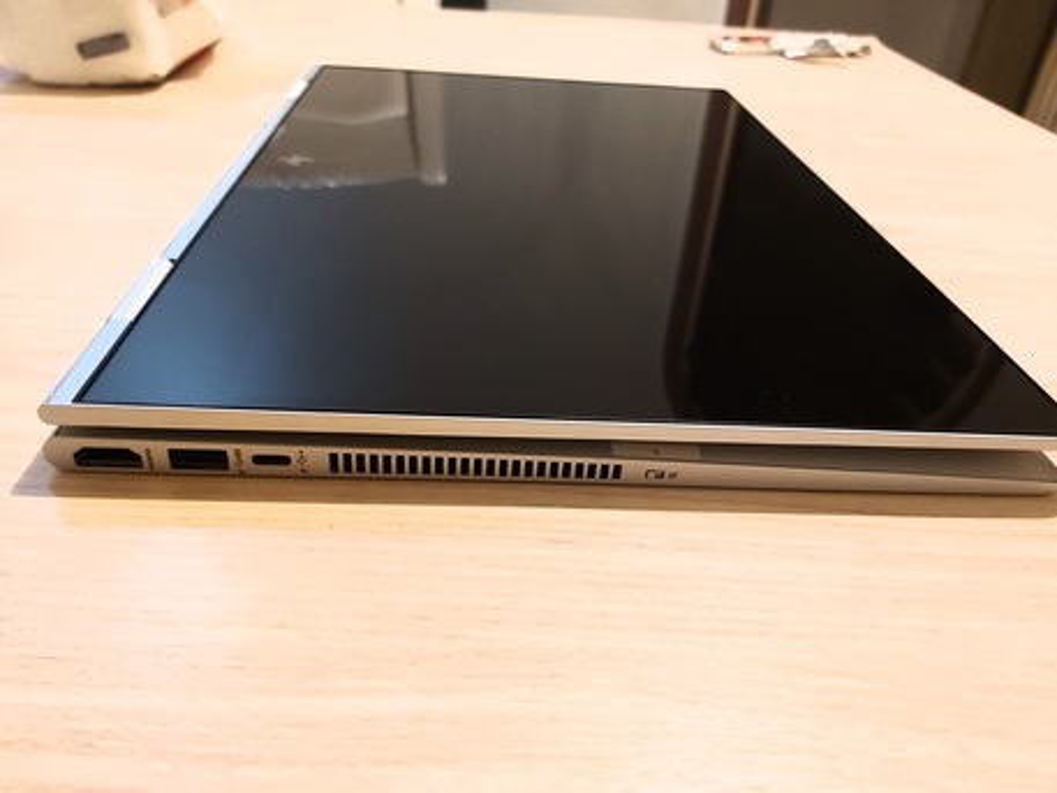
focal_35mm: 26
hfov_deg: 67.3
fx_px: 794
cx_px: 528
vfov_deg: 53.1
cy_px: 396
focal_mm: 3.92
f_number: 1.7
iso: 320
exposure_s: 1/33
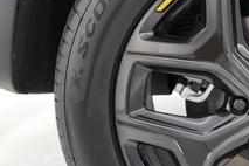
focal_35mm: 81
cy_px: 104
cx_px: 281
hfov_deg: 23.4
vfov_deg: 16.8
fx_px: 560
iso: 8000
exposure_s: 1/320
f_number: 2.8
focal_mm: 27
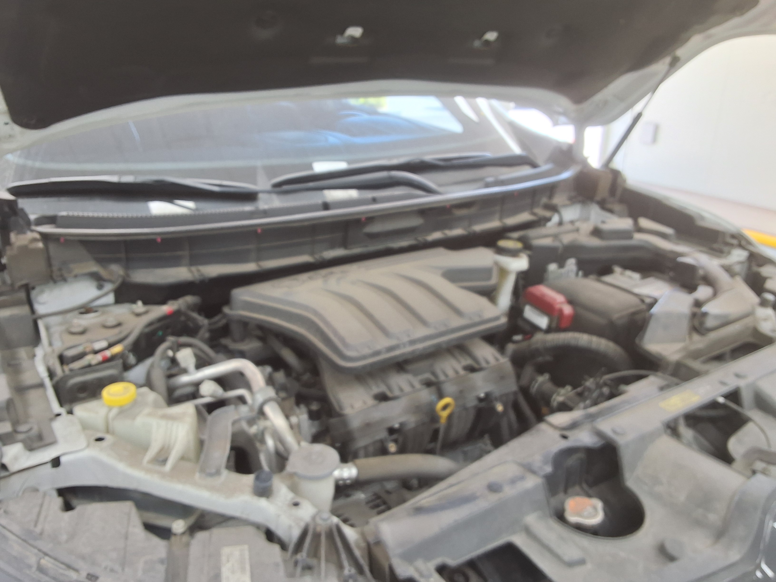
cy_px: 291
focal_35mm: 28
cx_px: 388
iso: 64
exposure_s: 1/40
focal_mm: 2.91
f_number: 1.9
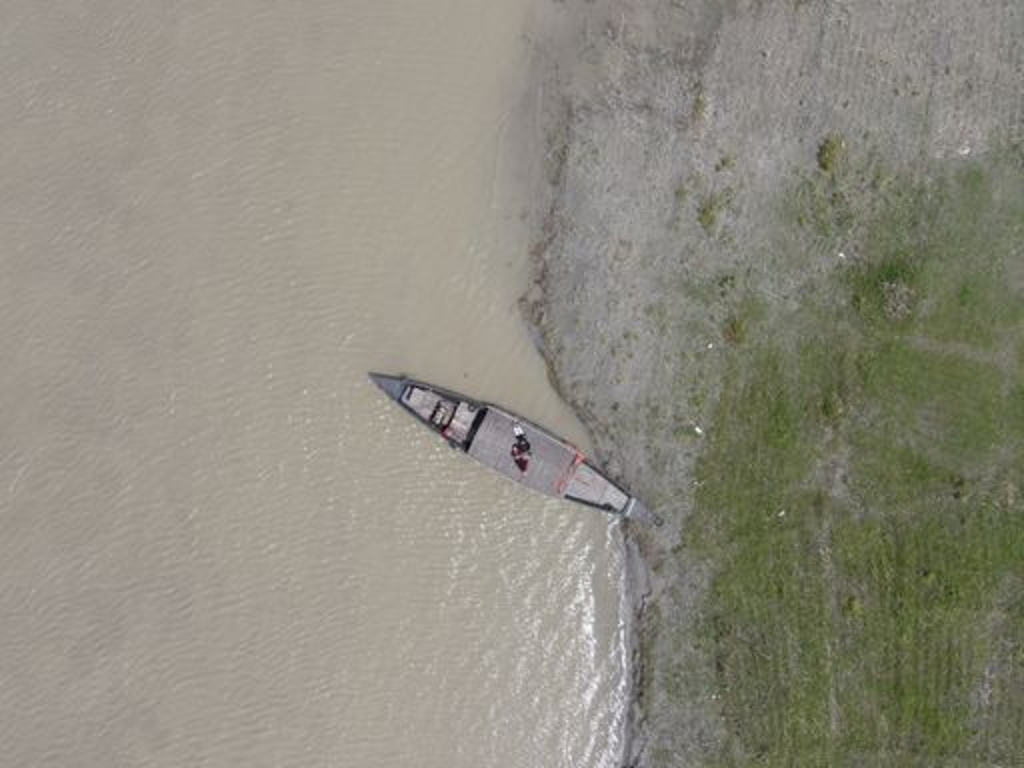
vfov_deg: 56.8
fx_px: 710
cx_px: 512
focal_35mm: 24
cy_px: 384
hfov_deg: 71.6
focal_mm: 4.5
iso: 100
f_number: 2.8
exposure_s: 1/725
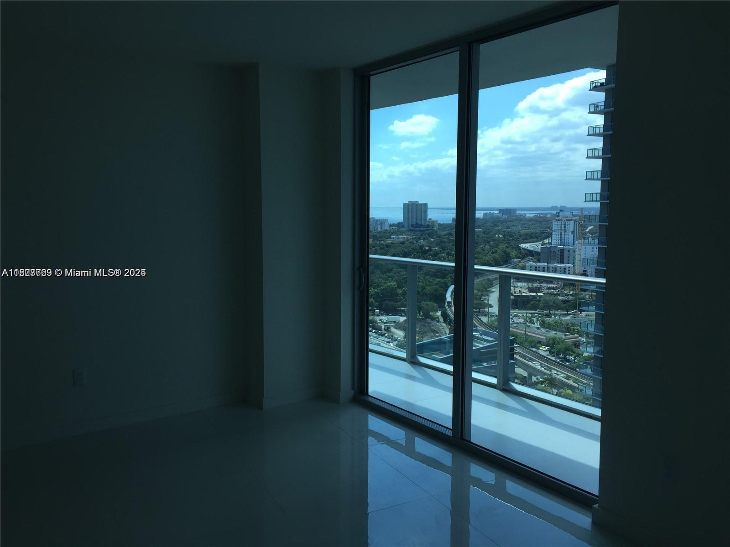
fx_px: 612
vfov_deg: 48.2
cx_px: 365
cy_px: 274
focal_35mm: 29
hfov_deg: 61.7
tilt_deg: -5.7
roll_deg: -1.1
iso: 32
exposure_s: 1/920
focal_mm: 4.15
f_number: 2.2
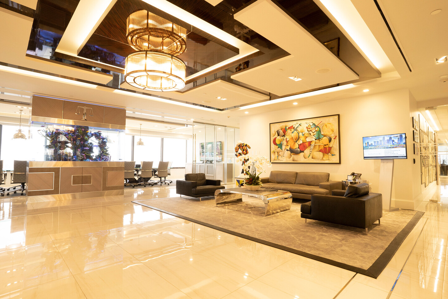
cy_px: 150
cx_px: 224
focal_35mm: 18
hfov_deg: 90.0
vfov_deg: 67.4
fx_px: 224
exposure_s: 1/30
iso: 2000
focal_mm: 18
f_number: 9
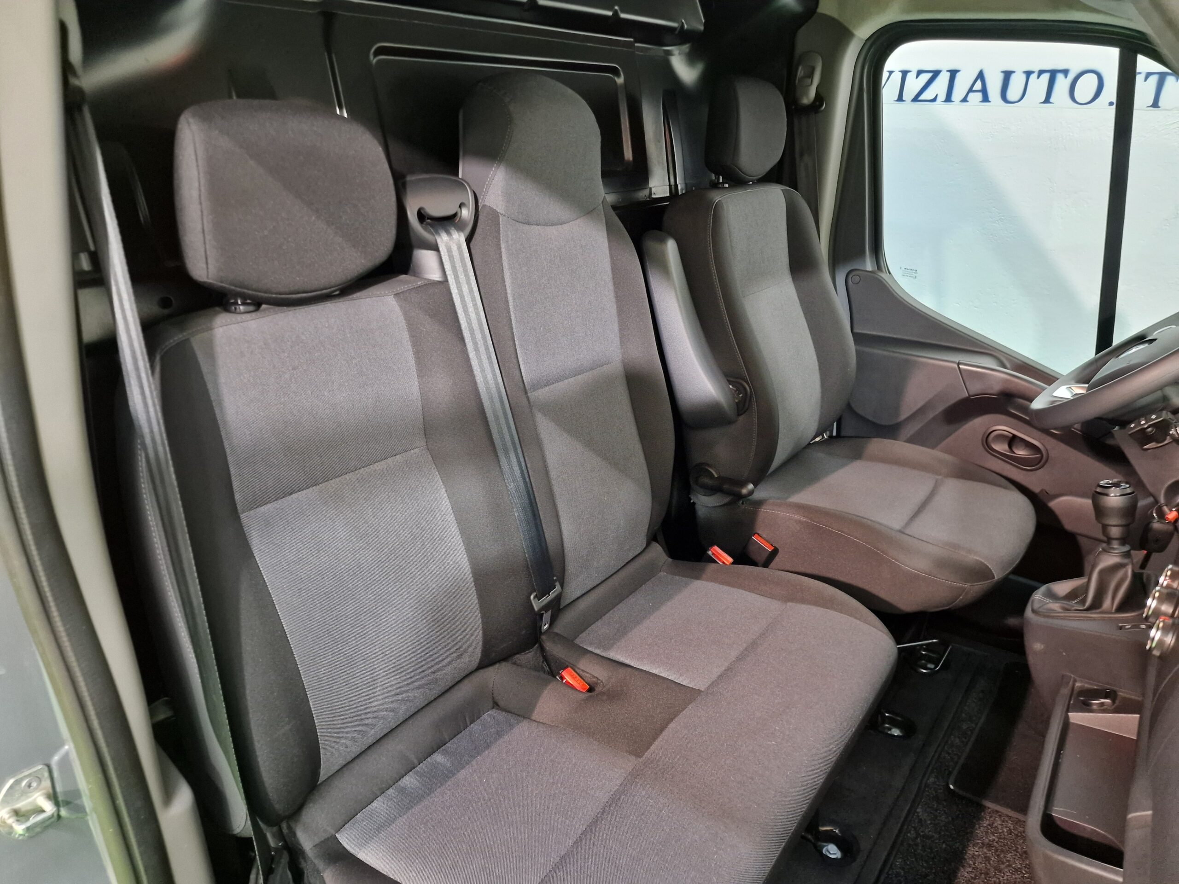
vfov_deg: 58.9
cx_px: 590
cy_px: 442
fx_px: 783
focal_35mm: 23
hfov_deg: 73.9
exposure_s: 1/33
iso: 500
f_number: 1.8
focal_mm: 6.4
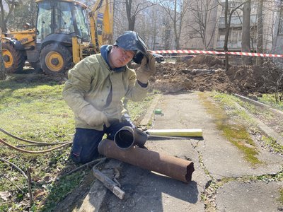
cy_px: 106
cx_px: 142
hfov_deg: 67.3
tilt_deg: -13.8
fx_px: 213
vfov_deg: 53.1
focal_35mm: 26
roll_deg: -0.9
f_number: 1.6
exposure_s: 1/1114
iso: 32
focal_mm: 4.2
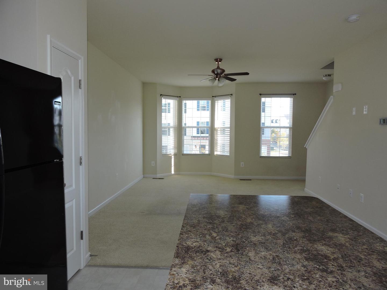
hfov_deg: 71.6
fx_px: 268
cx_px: 194
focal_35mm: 24
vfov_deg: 56.8
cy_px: 145
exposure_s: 1/60
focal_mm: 4.3
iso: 100
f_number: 3.3
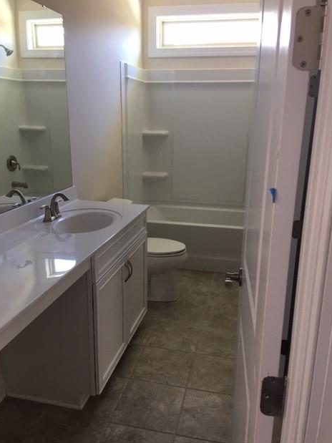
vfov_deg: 60.0
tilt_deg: -14.5
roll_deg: -0.8
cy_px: 228
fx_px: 384
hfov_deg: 46.8
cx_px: 168
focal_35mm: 30
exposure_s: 1/15
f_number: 2.2
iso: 32
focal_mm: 4.15
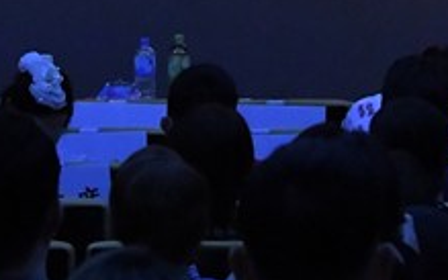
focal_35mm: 368
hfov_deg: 5.7
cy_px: -237
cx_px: 502
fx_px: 4494
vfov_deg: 3.5
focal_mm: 68
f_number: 5.6
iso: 8000
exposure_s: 1/400
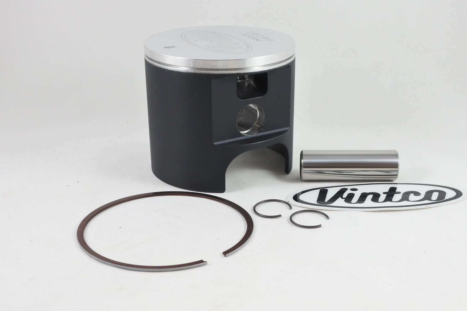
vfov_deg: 34.2
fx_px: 506
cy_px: 156
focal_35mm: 39
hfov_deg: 49.6
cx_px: 234
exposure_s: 1/125
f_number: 4.2
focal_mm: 14.7
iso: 500
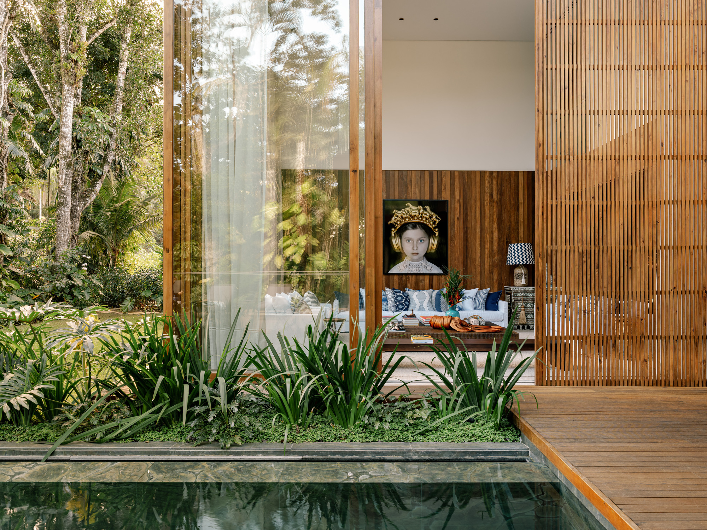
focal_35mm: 28
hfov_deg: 63.4
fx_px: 572
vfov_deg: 49.7
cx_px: 354
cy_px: 265
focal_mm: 35
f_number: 9
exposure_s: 1/6
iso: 200
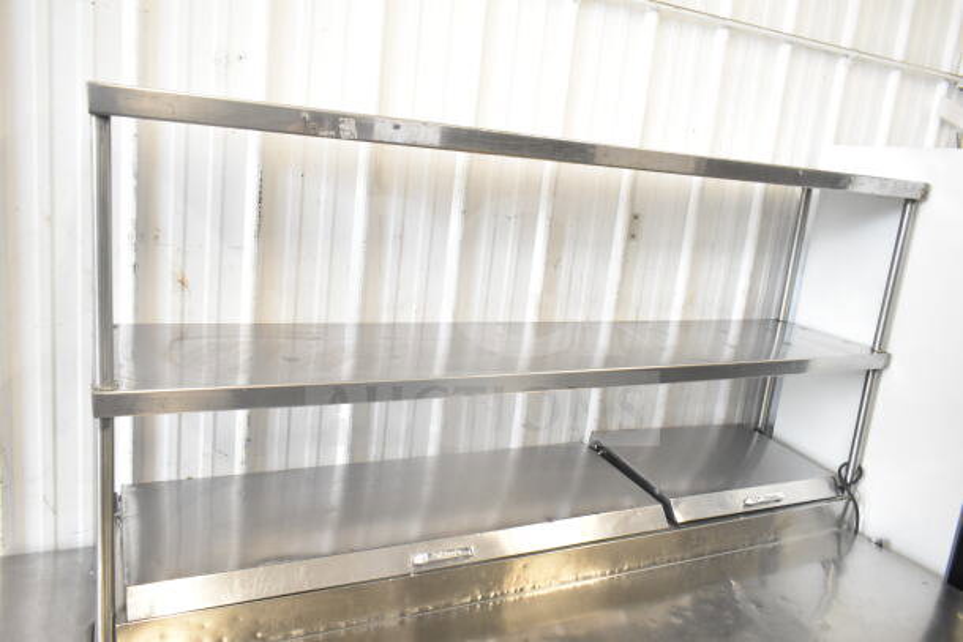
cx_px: 482
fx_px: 722
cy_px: 321
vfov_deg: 48.0
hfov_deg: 67.4
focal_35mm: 27
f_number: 4.5
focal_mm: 18
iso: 1600
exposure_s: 1/80
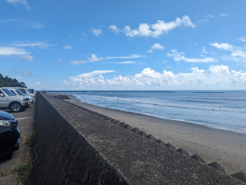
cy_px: 92
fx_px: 171
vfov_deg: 56.9
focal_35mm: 24
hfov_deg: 71.5
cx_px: 123
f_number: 1.85
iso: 45
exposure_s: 1/2309
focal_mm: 6.81
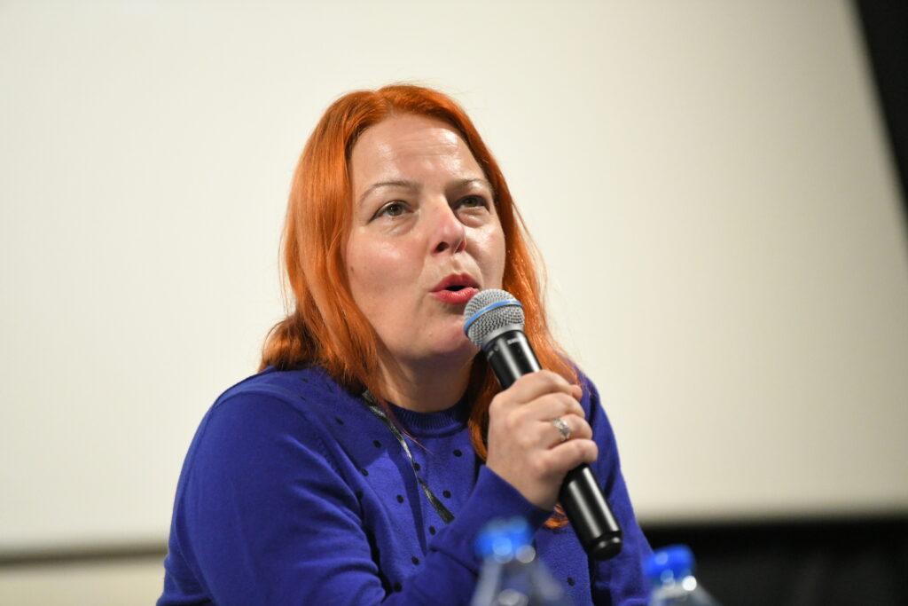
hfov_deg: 10.3
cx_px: 454
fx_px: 5045
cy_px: 303
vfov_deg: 6.9
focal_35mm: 200
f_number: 3.2
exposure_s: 1/200
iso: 6400
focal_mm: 200
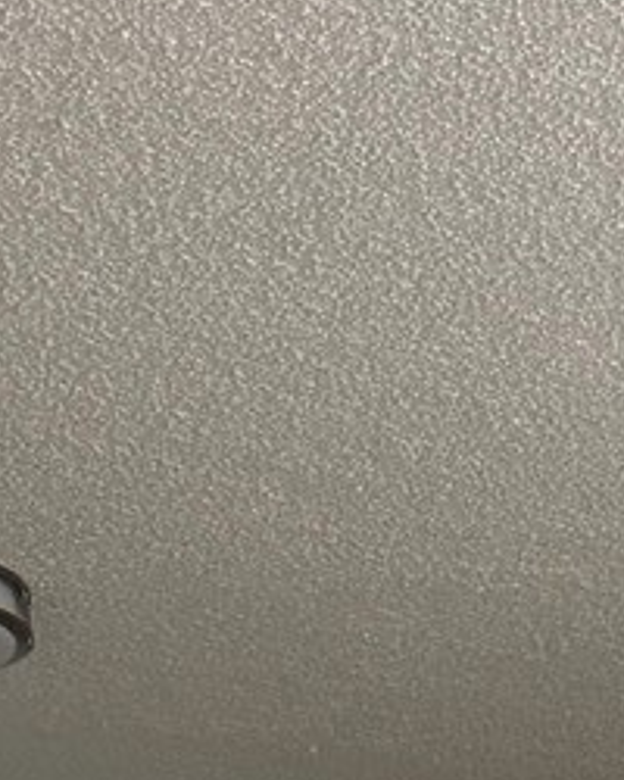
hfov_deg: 9.3
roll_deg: +0.7
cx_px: 1454
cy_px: 2200
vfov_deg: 10.1
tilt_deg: -9.6
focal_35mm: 150
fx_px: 3463
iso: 250
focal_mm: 6.76
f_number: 1.78
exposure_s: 1/60
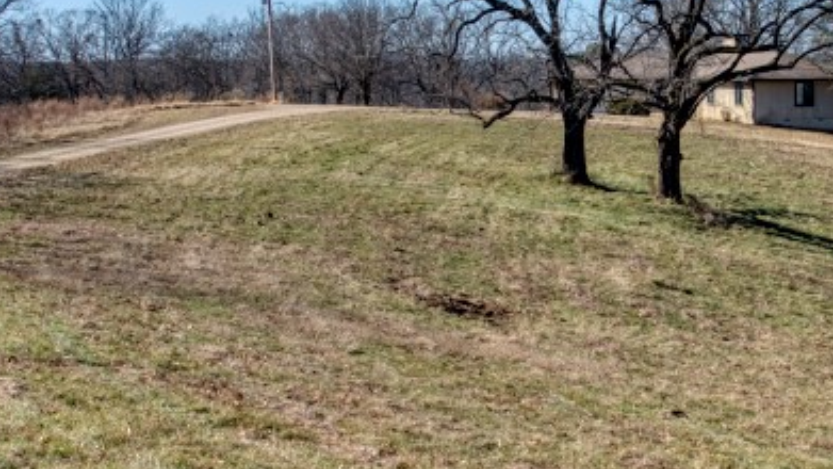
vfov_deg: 14.2
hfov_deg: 24.6
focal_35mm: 85
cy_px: 217
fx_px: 1878
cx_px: 654
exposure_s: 1/80
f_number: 5.6
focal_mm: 31
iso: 100
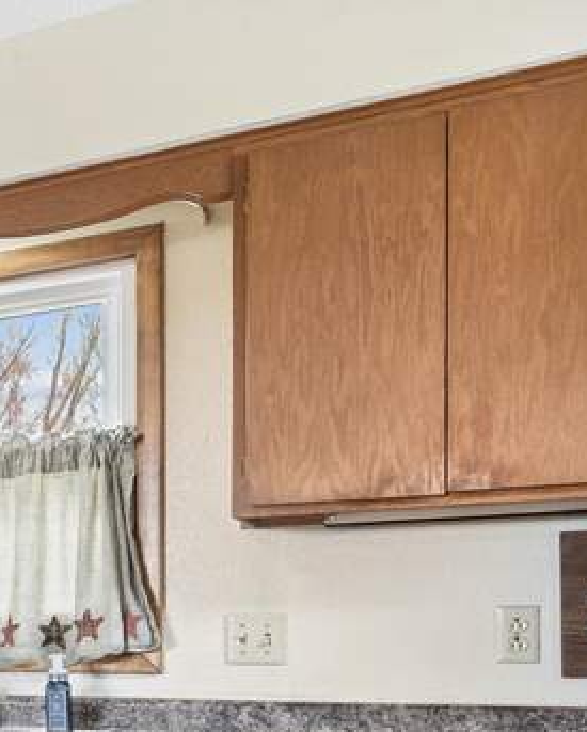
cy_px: 635
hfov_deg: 19.2
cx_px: -514
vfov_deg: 32.2
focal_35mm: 56
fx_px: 1214
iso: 400
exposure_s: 1/3.33
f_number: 9
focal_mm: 16
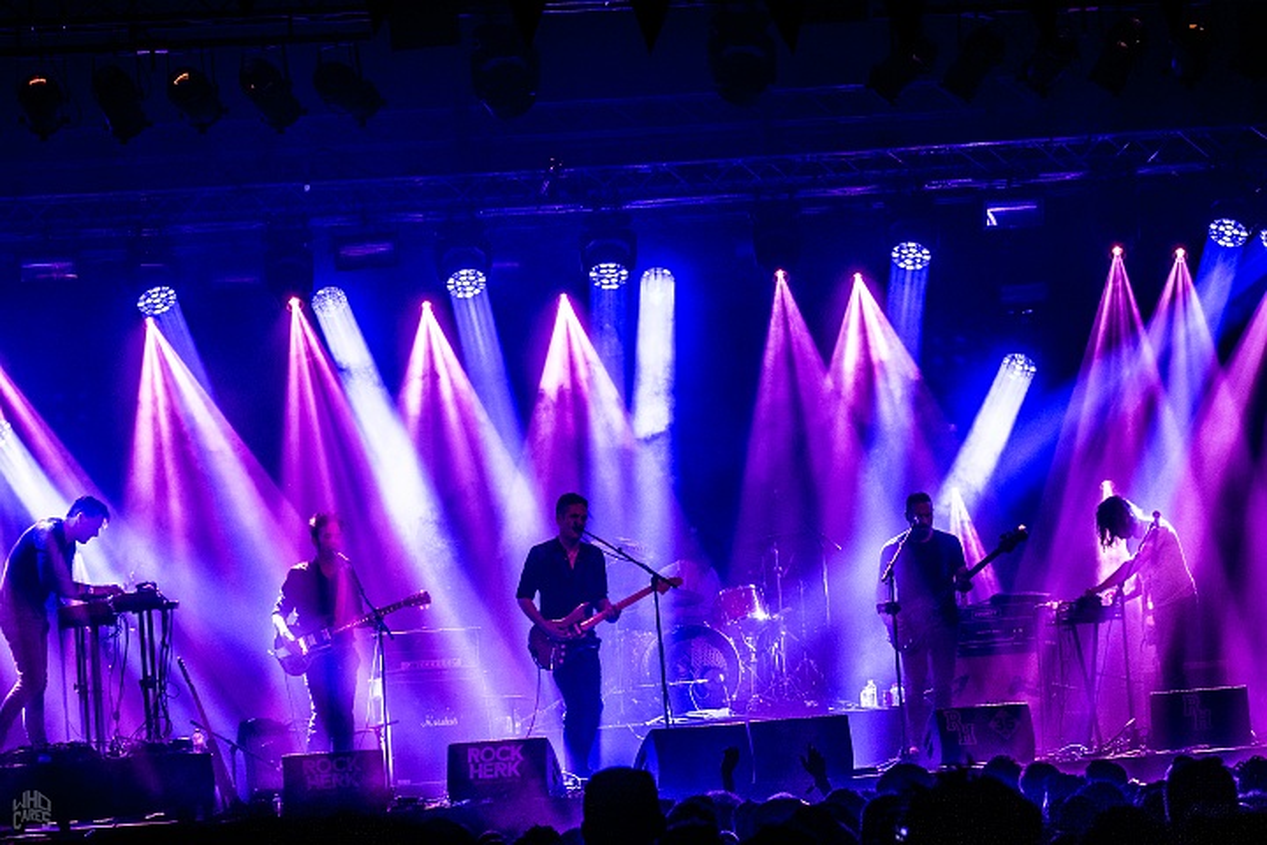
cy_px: 422
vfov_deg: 13.0
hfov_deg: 19.5
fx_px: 3695
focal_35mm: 105
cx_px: 634
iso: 2000
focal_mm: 70
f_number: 6.3
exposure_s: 1/100
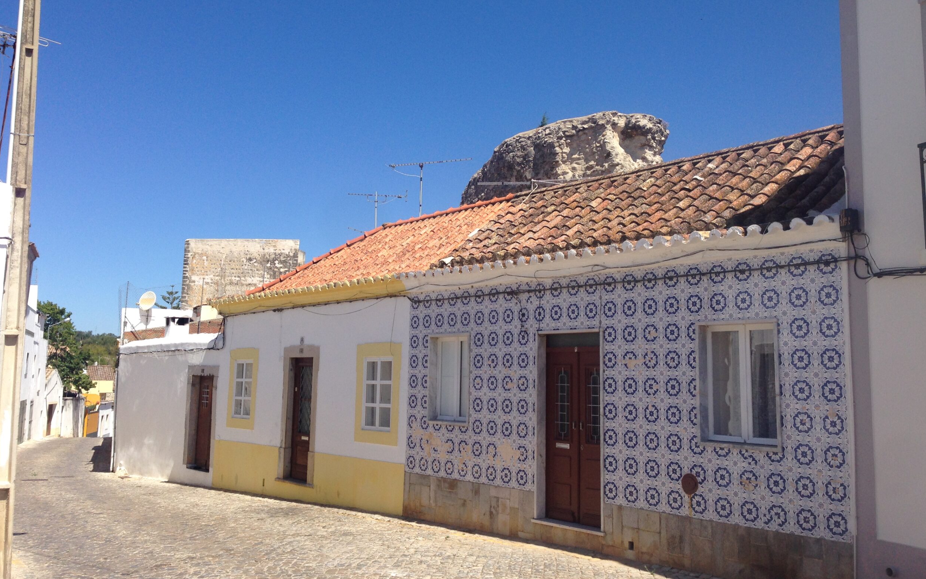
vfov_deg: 35.3
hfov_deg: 54.0
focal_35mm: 36
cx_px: 469
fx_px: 909
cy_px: 268
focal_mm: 4.12
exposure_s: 1/1808
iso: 50
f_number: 2.4
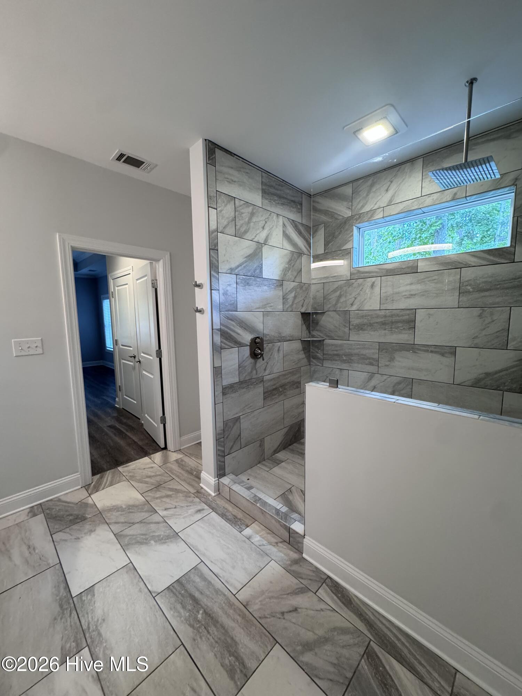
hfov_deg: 85.7
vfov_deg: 102.1
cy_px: 348
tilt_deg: -7.6
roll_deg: +1.2
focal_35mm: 14
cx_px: 261
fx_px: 281
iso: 320
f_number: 2.2
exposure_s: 1/120
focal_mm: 2.22
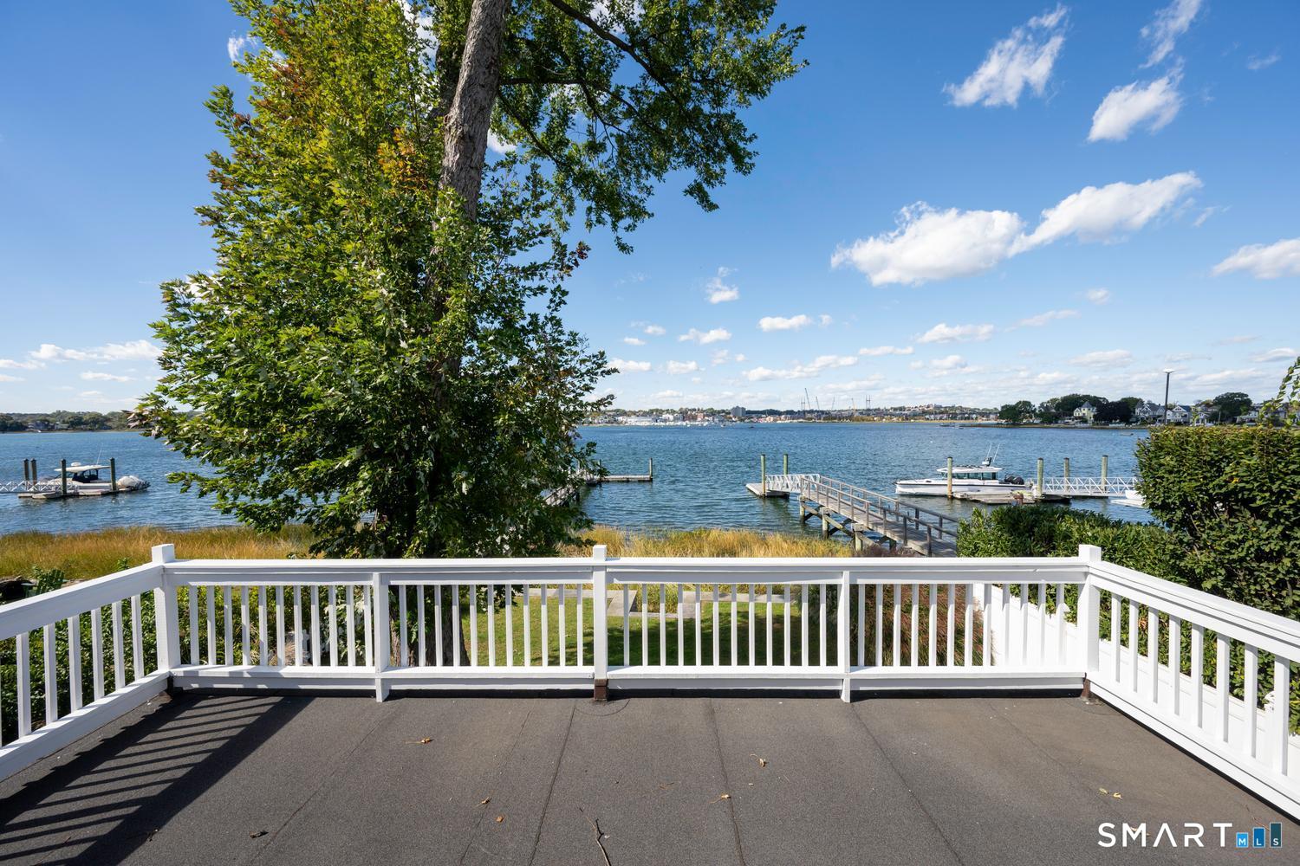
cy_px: 433
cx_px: 650
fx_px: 506
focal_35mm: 14
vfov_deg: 81.2
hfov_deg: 104.3
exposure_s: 1/250
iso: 250
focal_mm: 14
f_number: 9
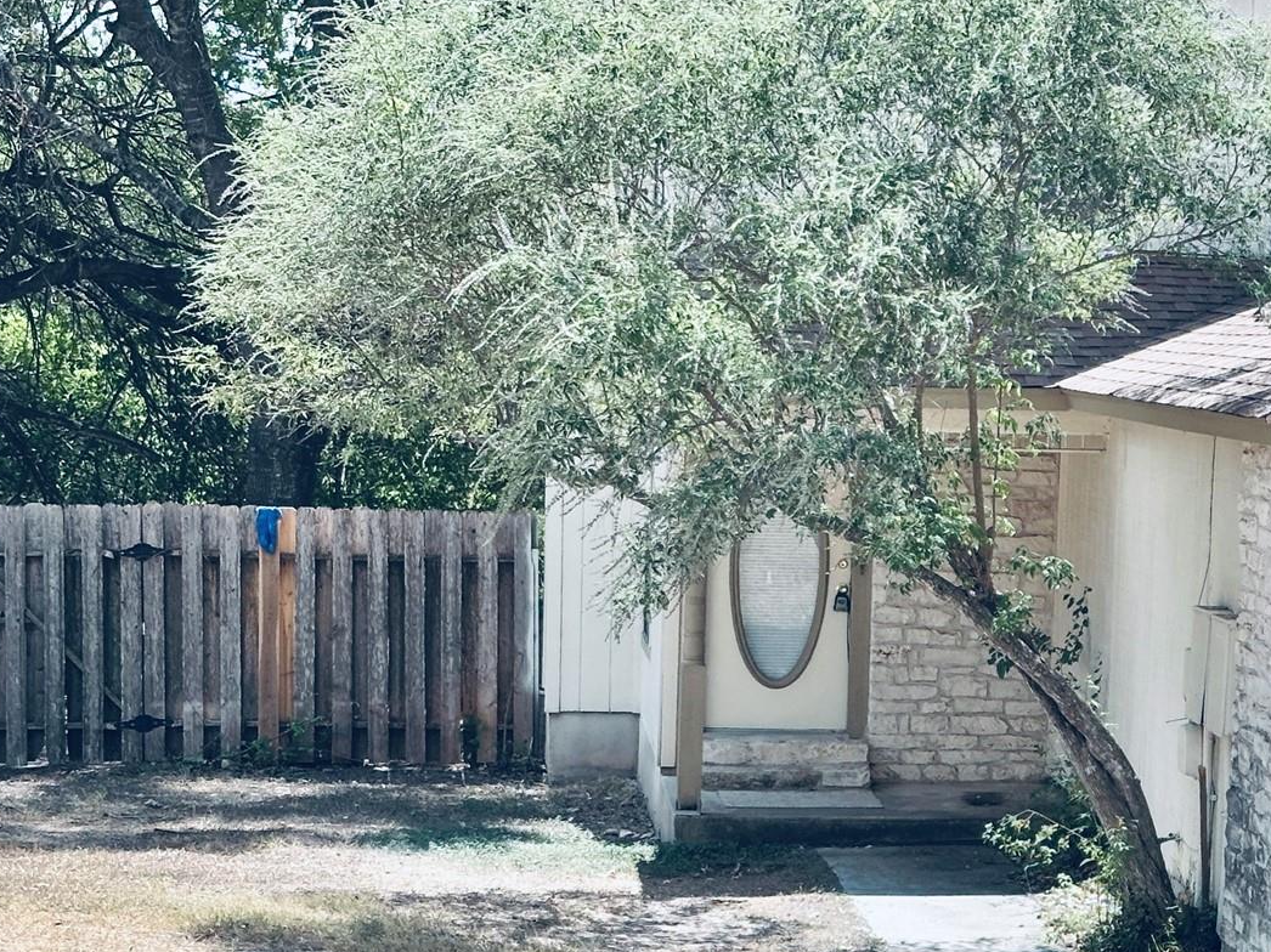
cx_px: 1148
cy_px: 595
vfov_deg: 15.7
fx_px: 3451
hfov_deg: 20.4
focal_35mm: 94
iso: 64
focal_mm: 6.86
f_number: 1.78
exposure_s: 1/2890
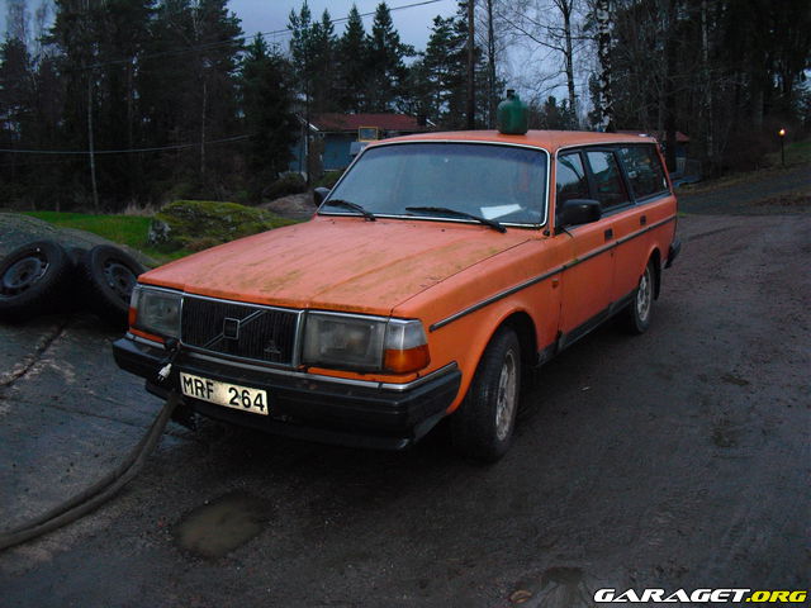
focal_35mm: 36
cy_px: 304
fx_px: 843
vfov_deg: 39.7
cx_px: 406
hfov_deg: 51.4
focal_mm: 6.3
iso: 400
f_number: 3.1
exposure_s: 1/60
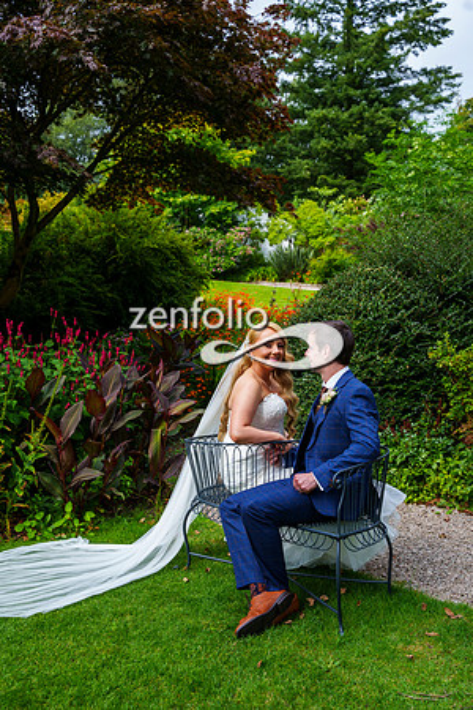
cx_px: 236
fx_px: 749
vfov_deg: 50.7
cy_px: 355
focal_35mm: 38
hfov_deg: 35.1
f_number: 5
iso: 200
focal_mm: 38
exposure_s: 1/800
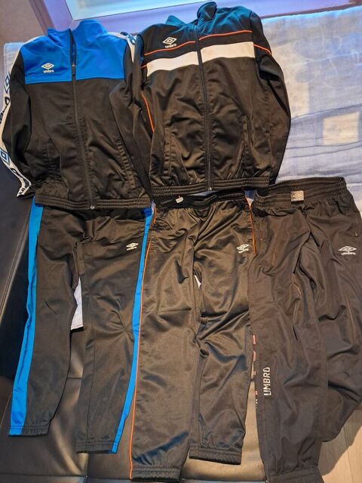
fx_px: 376
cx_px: 181
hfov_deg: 51.4
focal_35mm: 27
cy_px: 242
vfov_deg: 65.3
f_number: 1.8
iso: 640
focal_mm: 4
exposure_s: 1/25
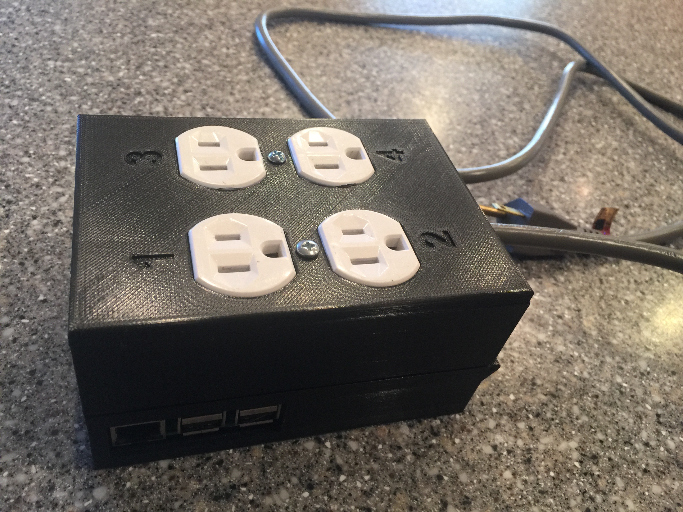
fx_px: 572
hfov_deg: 61.7
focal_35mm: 29
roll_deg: -15.4
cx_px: 342
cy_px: 256
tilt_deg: -43.0
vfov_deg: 48.2
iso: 64
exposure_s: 1/15
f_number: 2.2
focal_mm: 4.15
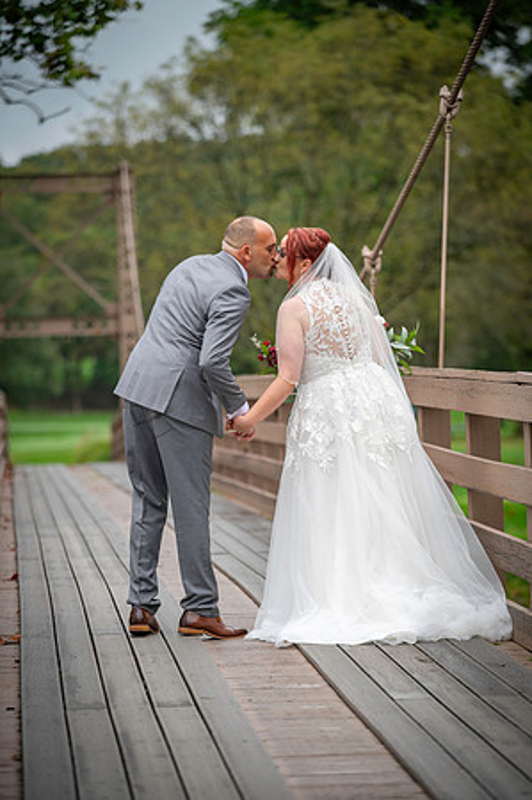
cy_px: 400
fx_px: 2999
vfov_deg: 15.2
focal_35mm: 135
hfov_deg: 10.1
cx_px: 266
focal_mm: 135
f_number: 3.2
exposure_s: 1/125
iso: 80
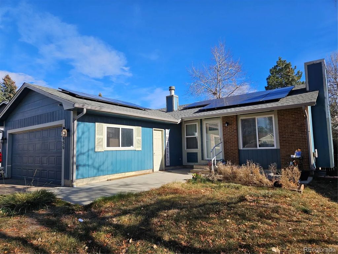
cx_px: 169
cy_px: 127
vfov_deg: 58.9
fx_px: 225
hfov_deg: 73.9
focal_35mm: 23
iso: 32
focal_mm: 5.4
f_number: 1.8
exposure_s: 1/1704
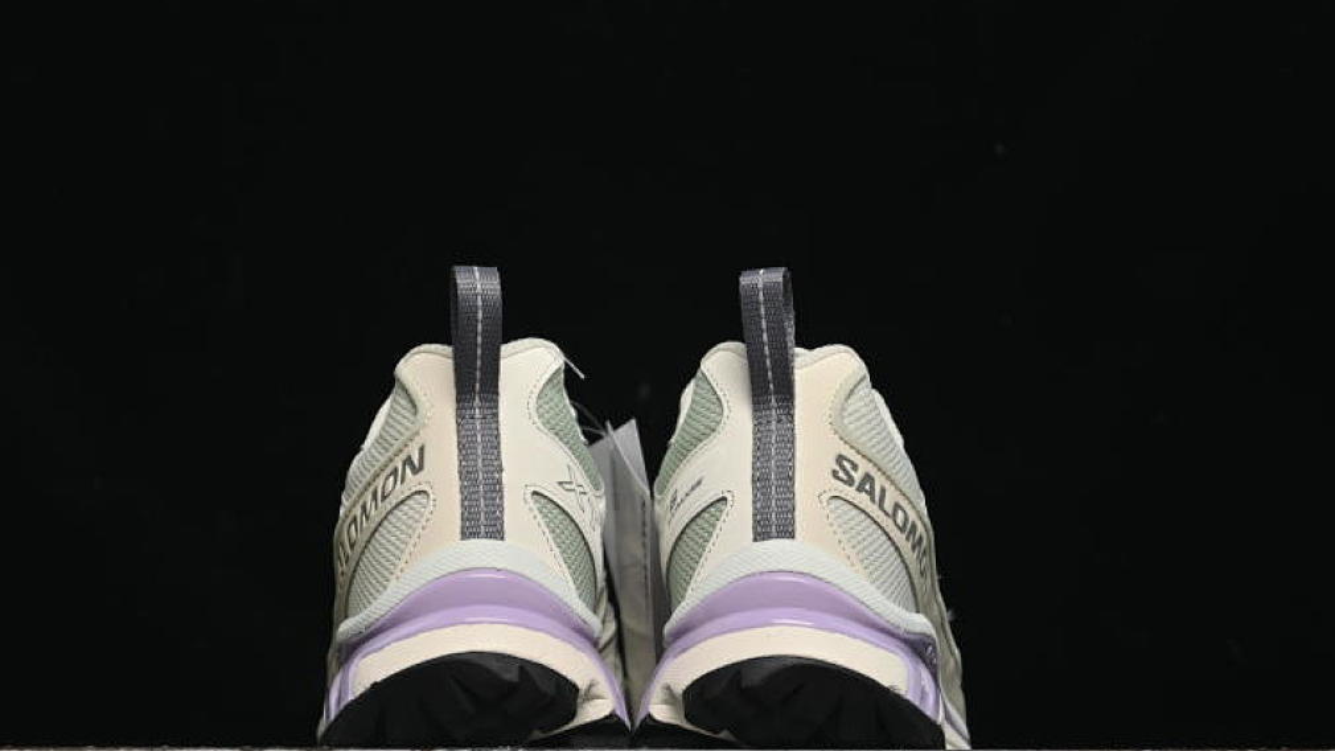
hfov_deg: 25.3
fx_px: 2973
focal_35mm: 84
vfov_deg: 14.4
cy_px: 457
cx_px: 650
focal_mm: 50
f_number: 6.3
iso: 160
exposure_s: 1/60
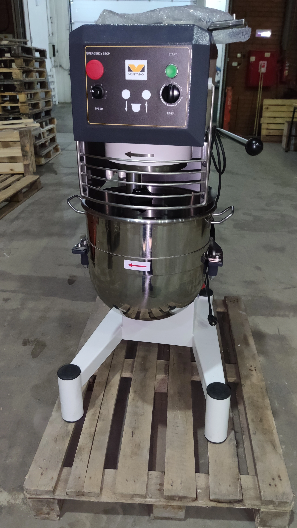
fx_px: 406
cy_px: 265
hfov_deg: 40.2
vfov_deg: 66.1
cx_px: 155
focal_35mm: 29
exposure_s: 1/60
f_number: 1.75
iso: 2907
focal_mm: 4.75
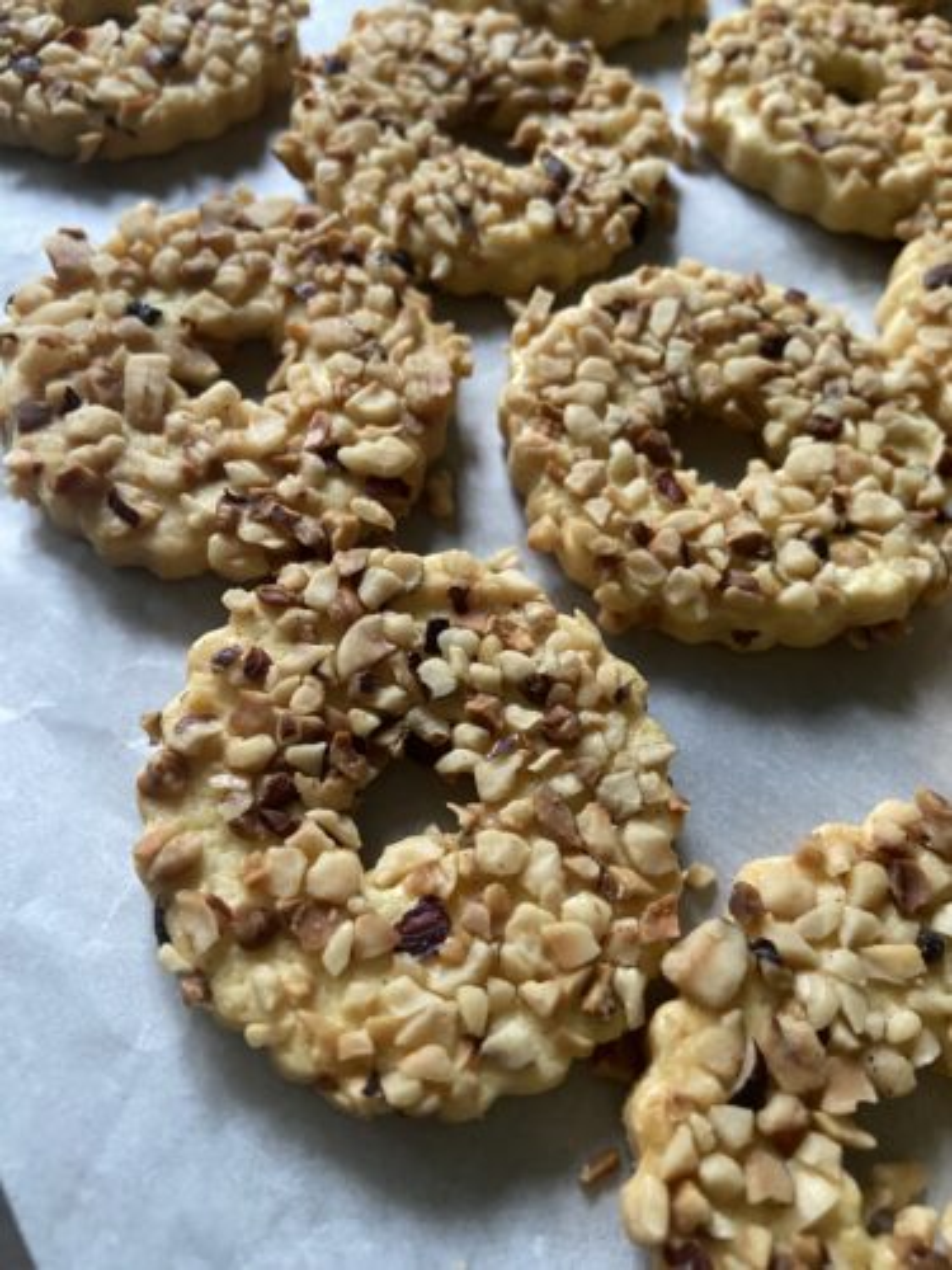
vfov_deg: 69.4
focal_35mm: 25
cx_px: 476
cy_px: 635
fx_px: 917
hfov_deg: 54.9
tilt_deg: -60.2
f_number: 1.8
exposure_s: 1/31
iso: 640
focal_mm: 4.25
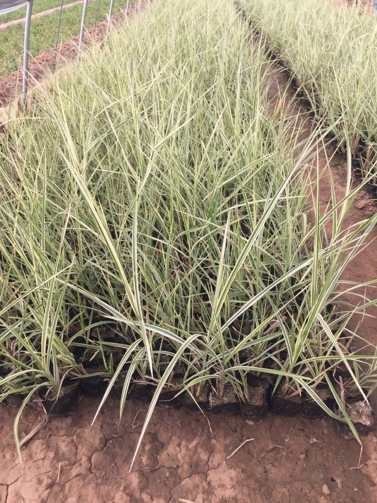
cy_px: 252
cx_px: 188
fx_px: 421
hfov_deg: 48.2
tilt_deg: -33.1
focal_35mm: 29
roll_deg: +4.3
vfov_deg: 61.7
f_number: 2.2
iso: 32
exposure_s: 1/302
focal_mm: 4.15
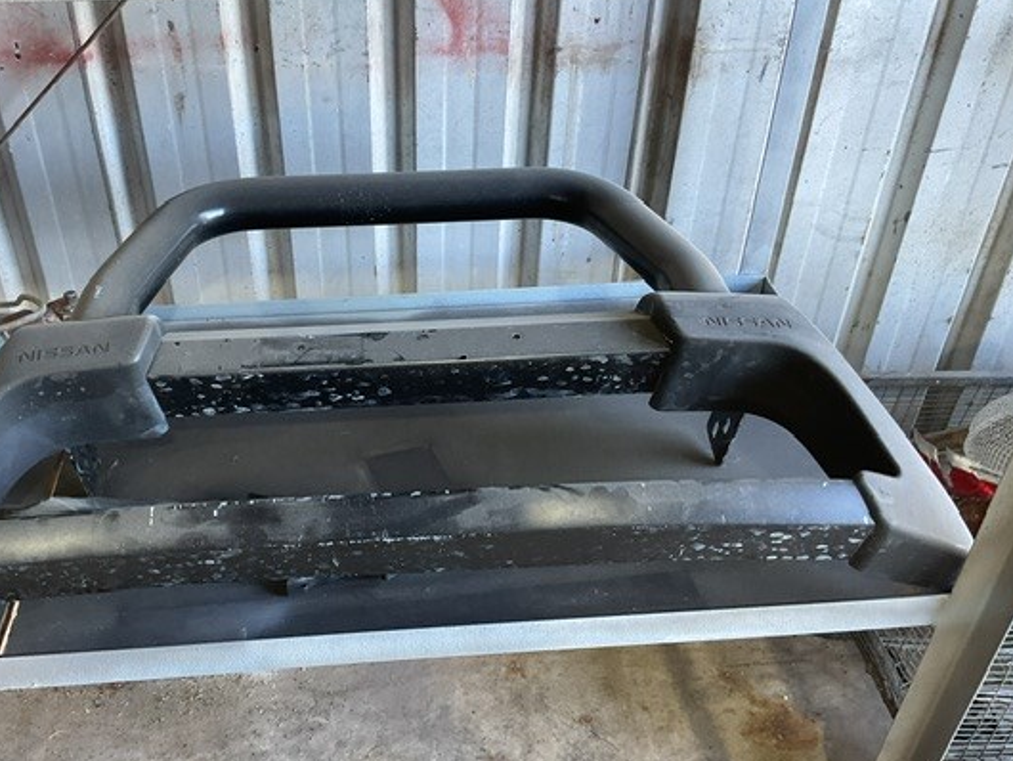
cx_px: 419
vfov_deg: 40.6
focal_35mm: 35
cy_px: 436
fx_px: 1025
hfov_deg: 52.3
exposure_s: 1/50
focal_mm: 3
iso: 80
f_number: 1.8
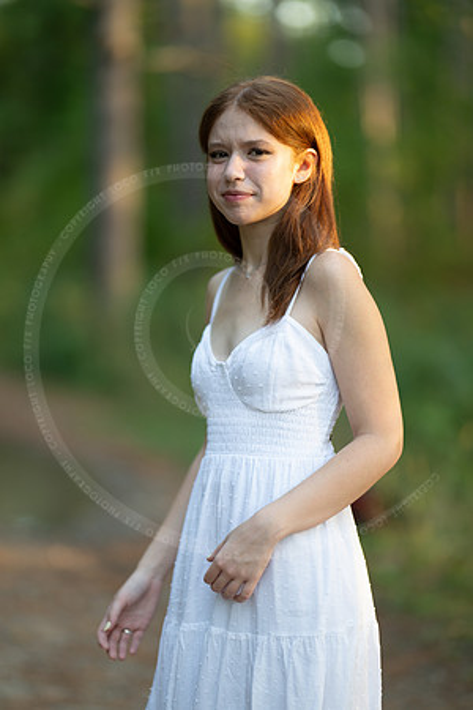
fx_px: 1675
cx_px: 236
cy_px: 355
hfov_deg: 16.1
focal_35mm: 85
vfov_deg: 23.9
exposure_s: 1/320
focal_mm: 85
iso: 160
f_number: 1.2
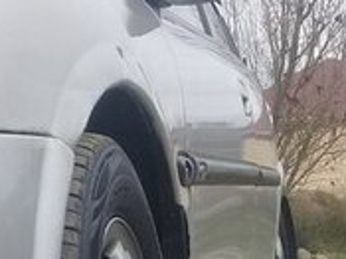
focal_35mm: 117
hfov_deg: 16.8
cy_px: 418
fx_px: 1169
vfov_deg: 11.9
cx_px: 132
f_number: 2.2
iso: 50
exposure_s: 1/228
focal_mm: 3.3
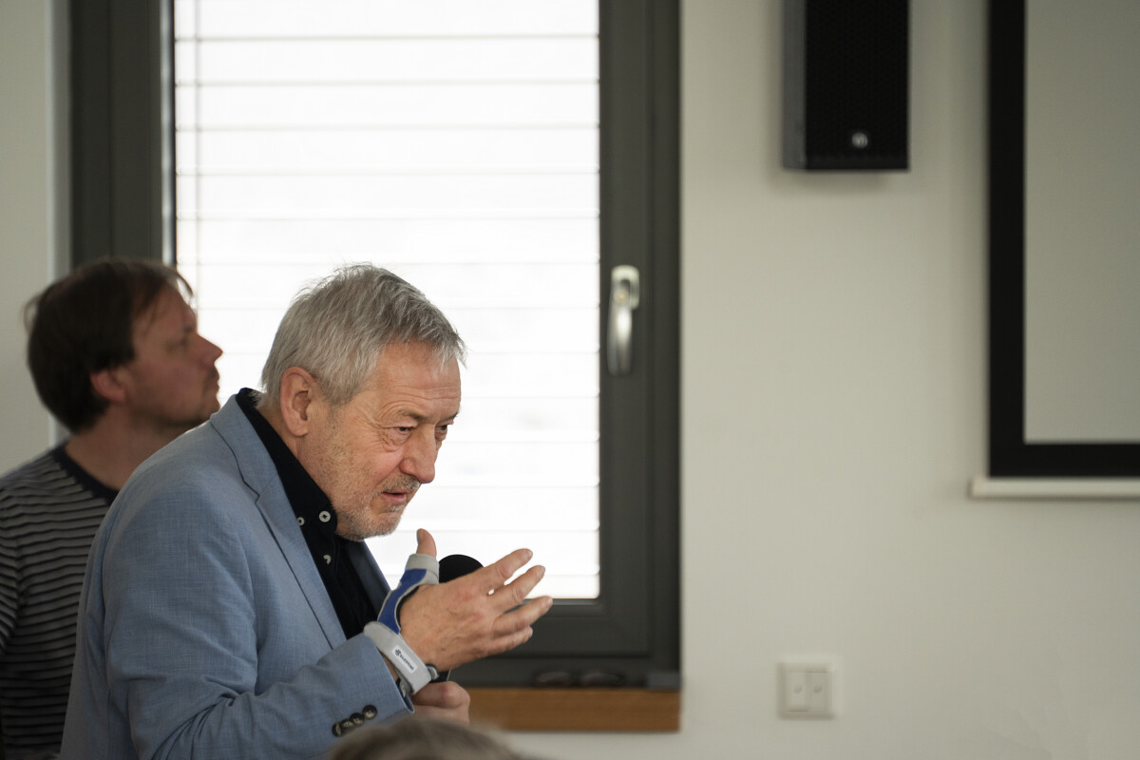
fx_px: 9499
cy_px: 380
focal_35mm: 300
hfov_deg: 6.9
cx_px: 570
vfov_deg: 4.6
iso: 1600
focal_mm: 300
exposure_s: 1/125
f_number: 5.6
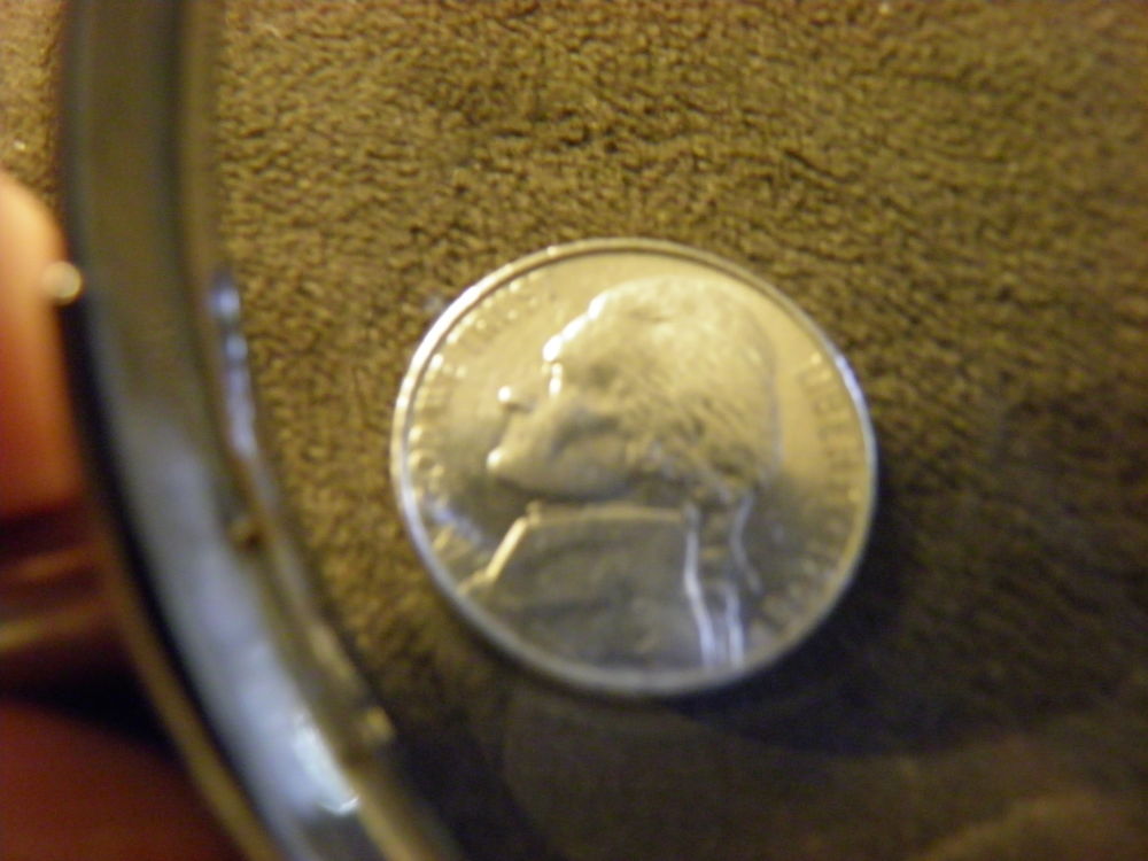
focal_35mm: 30
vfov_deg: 46.8
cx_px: 574
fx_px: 995
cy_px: 430
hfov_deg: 60.0
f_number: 3
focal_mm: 5.5
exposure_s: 1/8
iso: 400
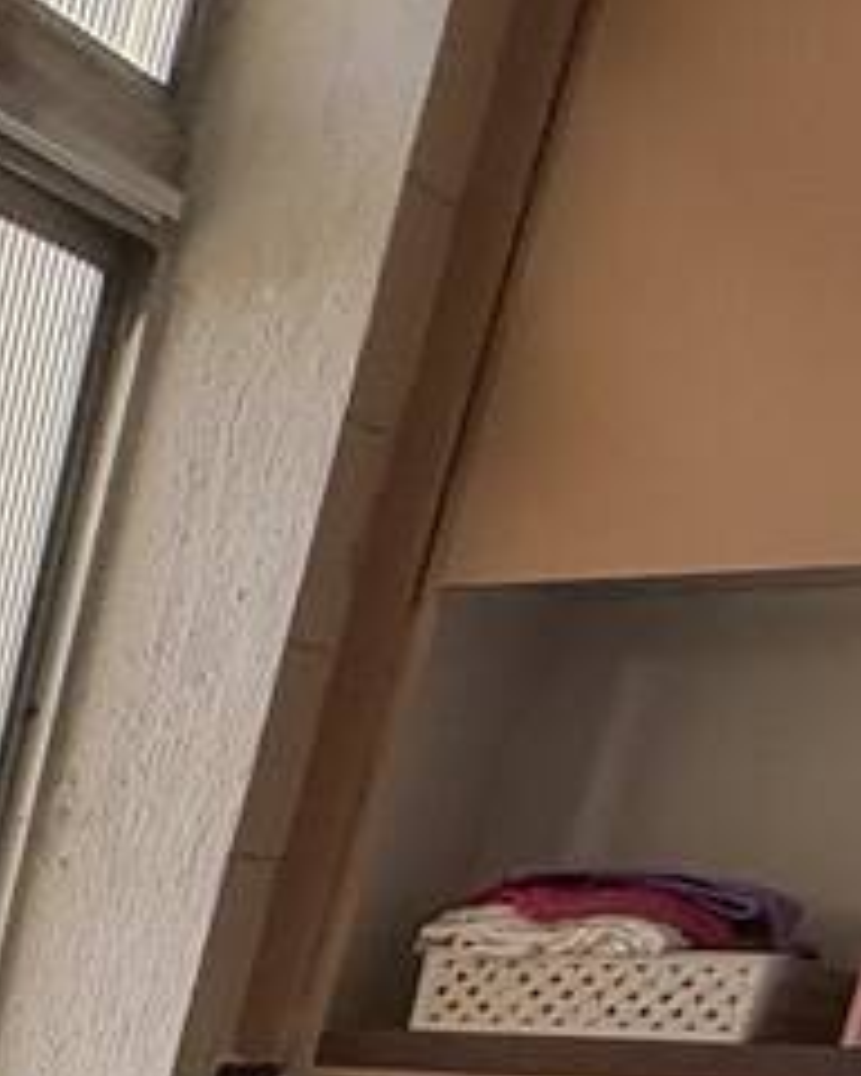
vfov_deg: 17.3
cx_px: -1399
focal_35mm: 82
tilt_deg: -24.6
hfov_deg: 12.7
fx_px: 2612
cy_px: 2125
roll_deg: -4.2
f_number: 2.2
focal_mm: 2.22
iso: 50
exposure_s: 1/328
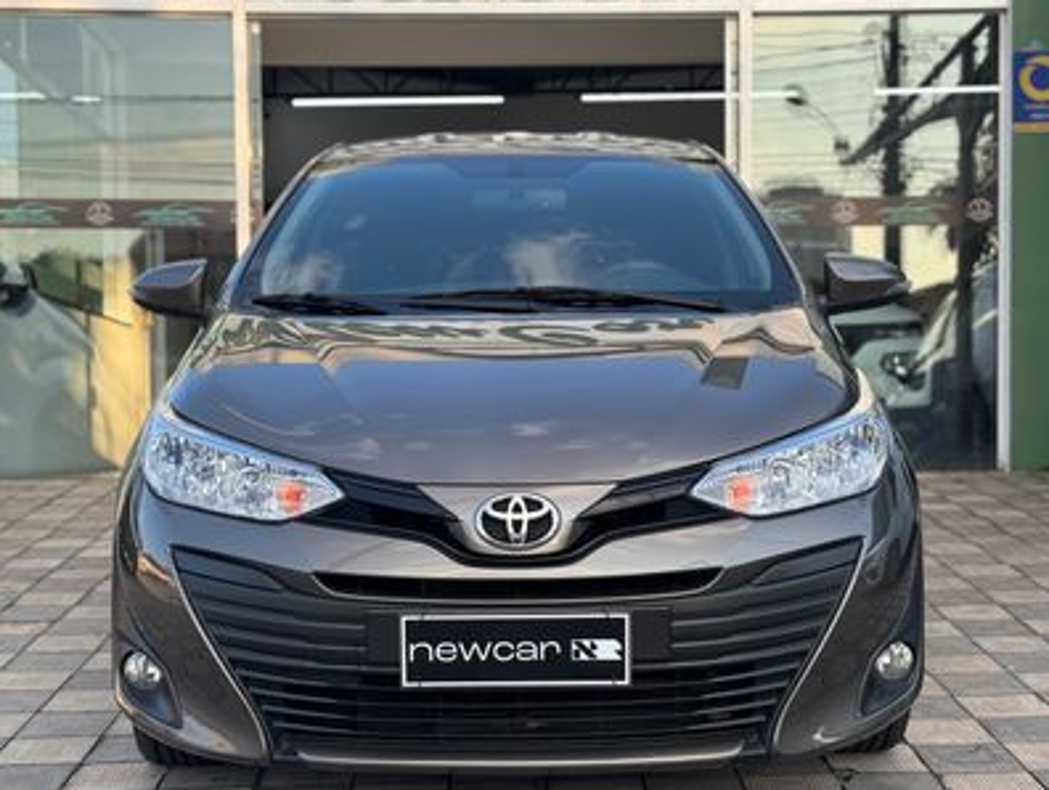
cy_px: 456
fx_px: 1729
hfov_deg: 33.7
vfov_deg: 25.7
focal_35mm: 57
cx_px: 535
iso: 64
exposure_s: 1/582
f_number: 1.78
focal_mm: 6.76
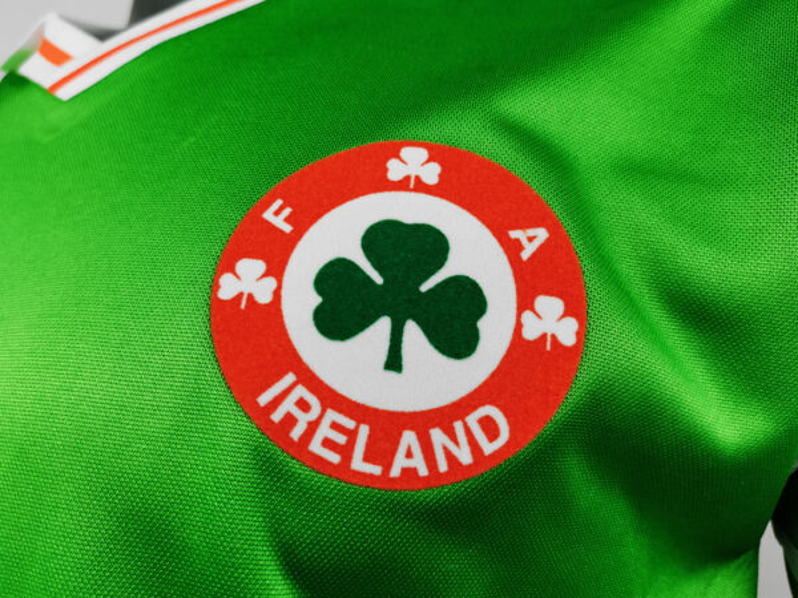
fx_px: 599
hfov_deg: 67.3
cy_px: 299
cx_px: 399
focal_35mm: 26
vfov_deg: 53.1
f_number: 1.8
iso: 80
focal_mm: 5.58
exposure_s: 1/100
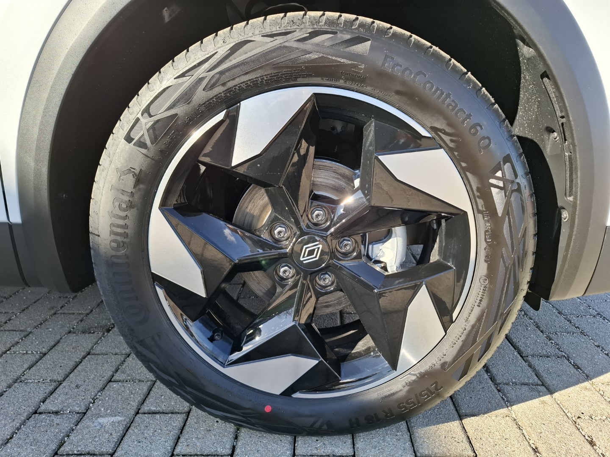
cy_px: 228
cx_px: 305
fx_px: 405
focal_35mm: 23
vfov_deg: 58.9
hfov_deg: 73.9
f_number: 1.8
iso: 50
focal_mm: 5.54
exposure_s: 1/424
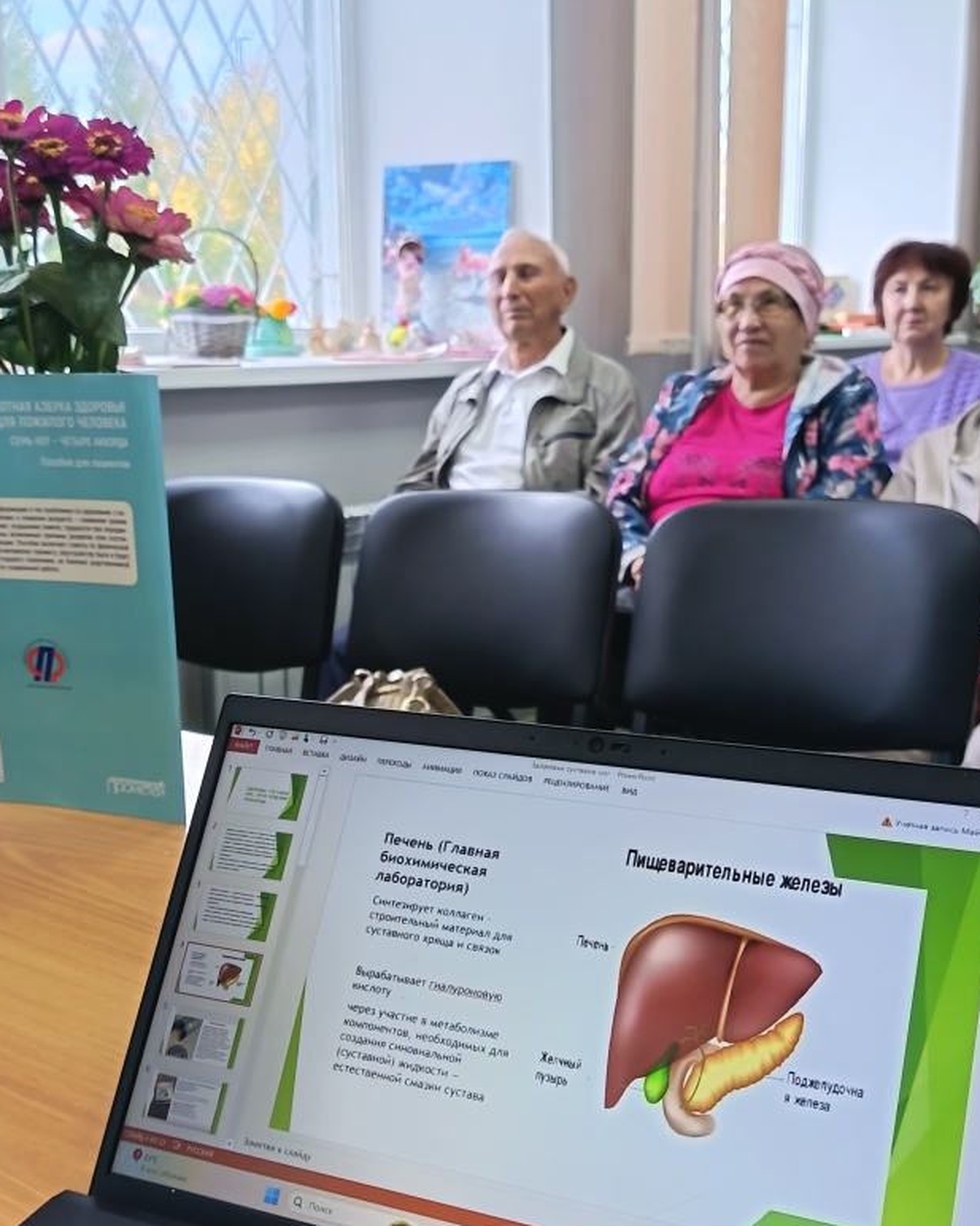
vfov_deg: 42.8
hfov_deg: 34.9
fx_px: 1560
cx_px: 480
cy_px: 713
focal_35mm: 43
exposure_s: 1/50
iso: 404
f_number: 1.75
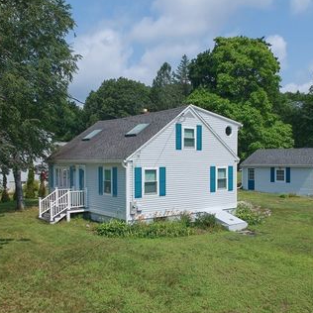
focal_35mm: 35
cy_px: 175
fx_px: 358
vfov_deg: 47.1
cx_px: 175
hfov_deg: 47.1
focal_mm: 4.49
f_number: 2.6
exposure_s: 1/2000
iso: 100
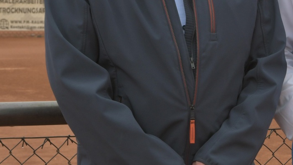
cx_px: 355
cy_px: 38
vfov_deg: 7.5
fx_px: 1259
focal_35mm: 162
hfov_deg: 12.9
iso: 250
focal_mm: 38
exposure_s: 1/100
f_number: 9
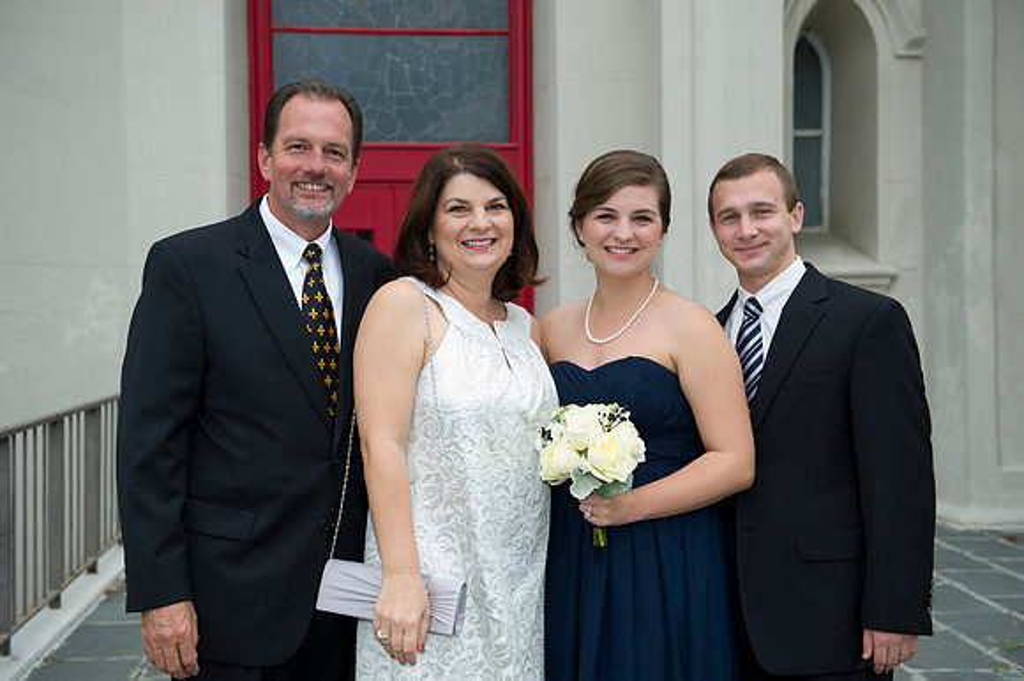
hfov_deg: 41.1
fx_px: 1365
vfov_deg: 28.0
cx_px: 512
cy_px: 340
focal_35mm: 48
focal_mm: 48
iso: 400
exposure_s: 1/160
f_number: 4
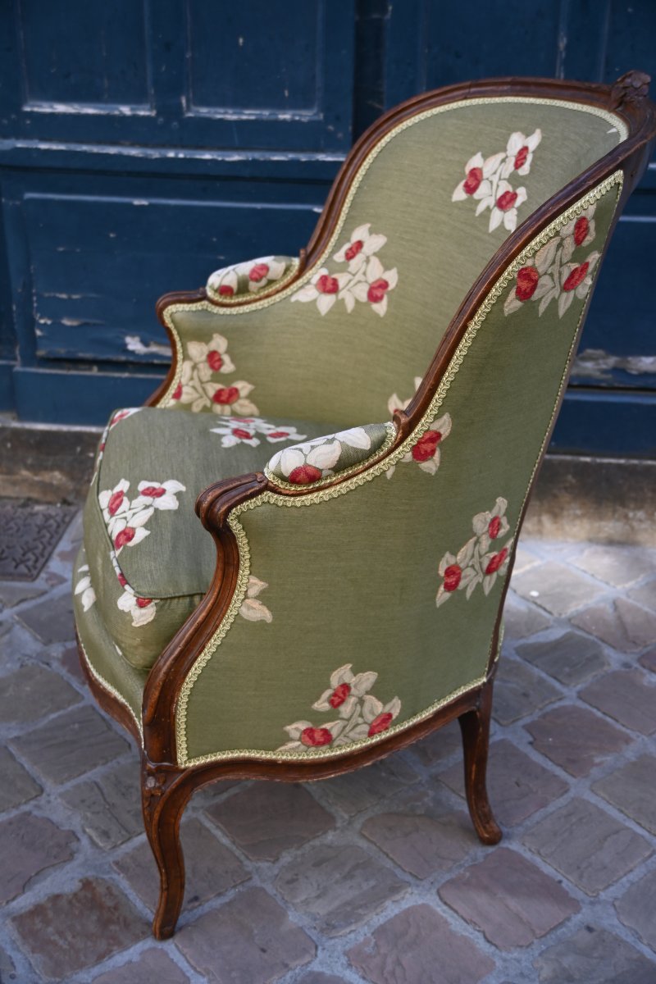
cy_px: 492
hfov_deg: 31.4
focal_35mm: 43
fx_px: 1168
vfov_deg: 45.7
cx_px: 328
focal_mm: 28.5
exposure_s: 1/250
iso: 250
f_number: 4
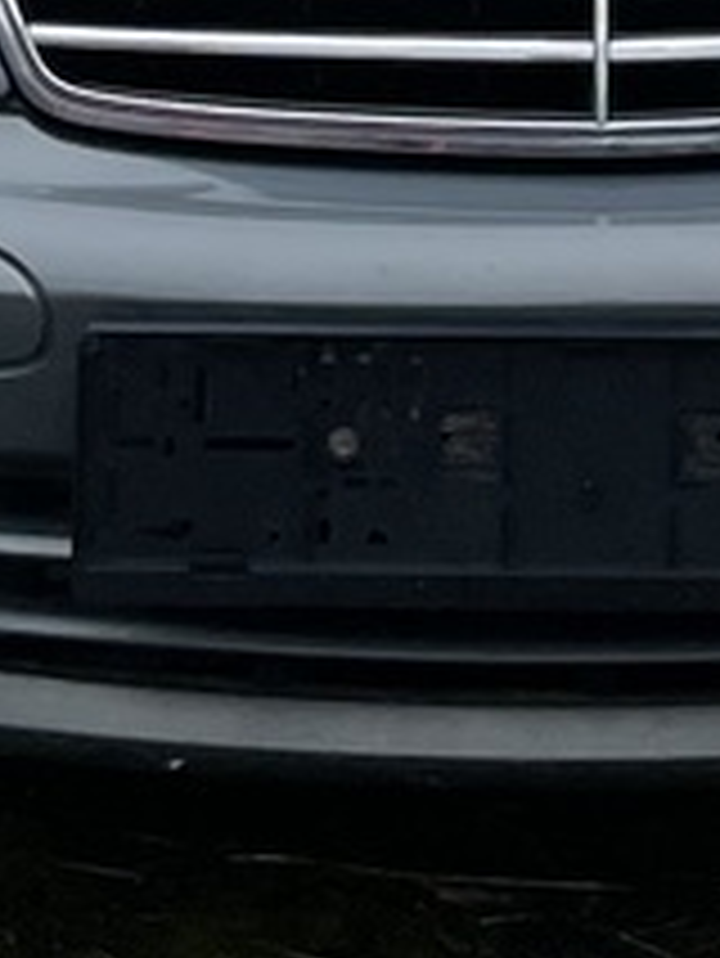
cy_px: -1938
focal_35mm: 195
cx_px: 603
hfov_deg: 7.6
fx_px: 5402
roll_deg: -1.7
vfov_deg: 8.5
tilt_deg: +7.0
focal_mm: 4.2
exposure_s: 1/2451
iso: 32
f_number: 1.6
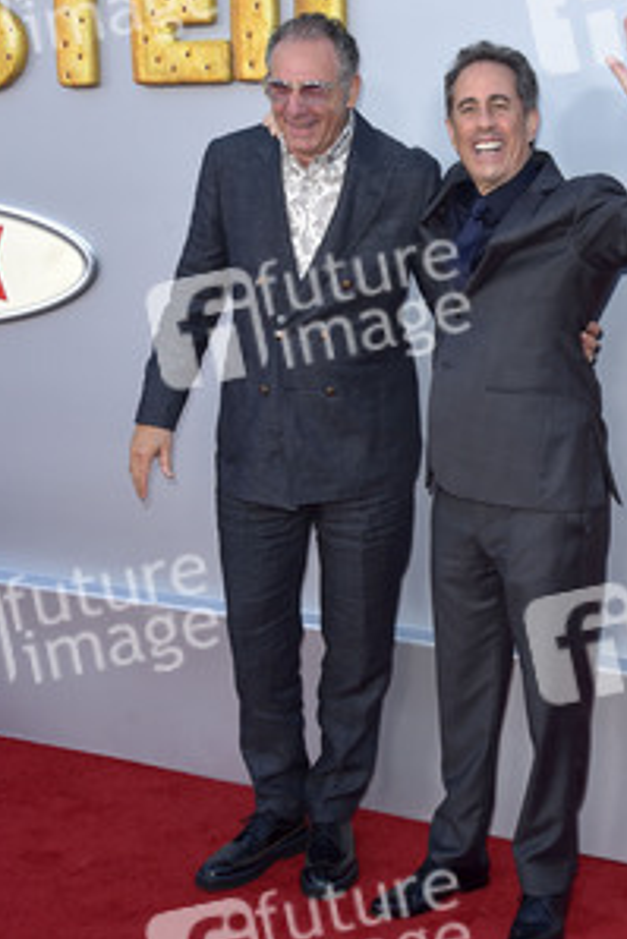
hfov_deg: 26.4
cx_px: 402
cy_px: 473
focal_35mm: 51
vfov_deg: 38.9
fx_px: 1331
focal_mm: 38
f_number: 6.3
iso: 400
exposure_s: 1/250
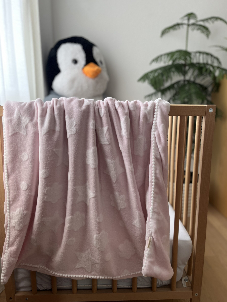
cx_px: 116
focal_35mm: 27
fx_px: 236
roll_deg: +1.1
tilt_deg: -11.0
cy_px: 147
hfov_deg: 51.4
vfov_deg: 65.3
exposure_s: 1/122
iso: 64
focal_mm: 5.1
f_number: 1.6
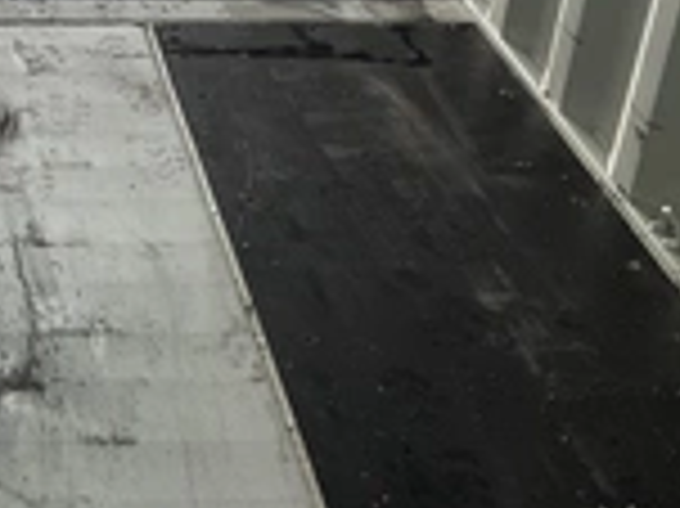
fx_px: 1511
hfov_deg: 23.2
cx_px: -144
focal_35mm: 77
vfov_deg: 18.7
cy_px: 36
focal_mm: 3
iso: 64
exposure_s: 1/122
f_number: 1.8
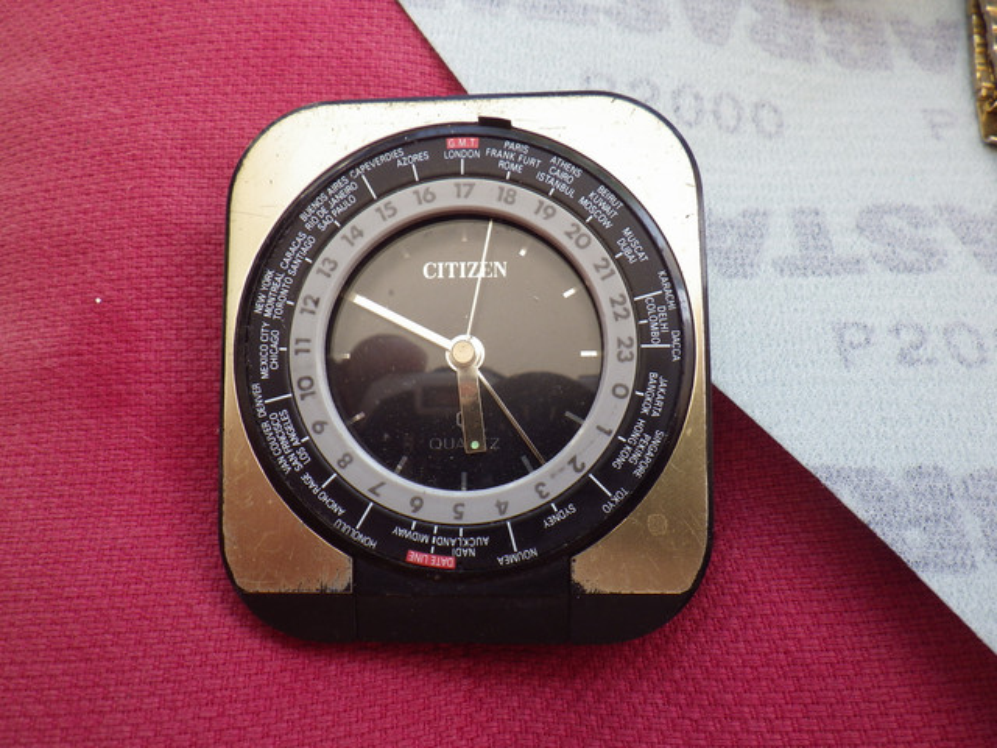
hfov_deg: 63.4
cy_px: 374
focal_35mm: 28
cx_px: 498
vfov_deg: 49.7
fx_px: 806
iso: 125
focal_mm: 5
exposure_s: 1/60
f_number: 3.5
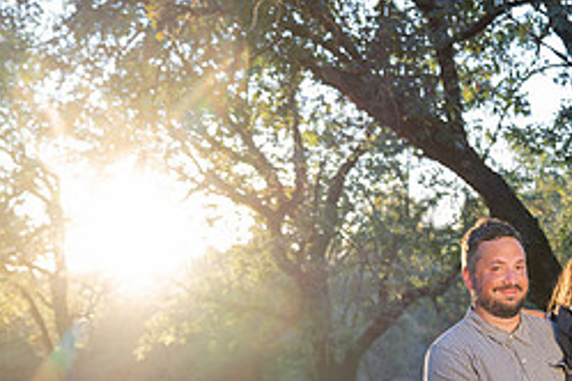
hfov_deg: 34.4
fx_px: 890
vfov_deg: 22.5
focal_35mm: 56
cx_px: 466
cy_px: 442
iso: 200
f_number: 2.8
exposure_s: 1/125
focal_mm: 24
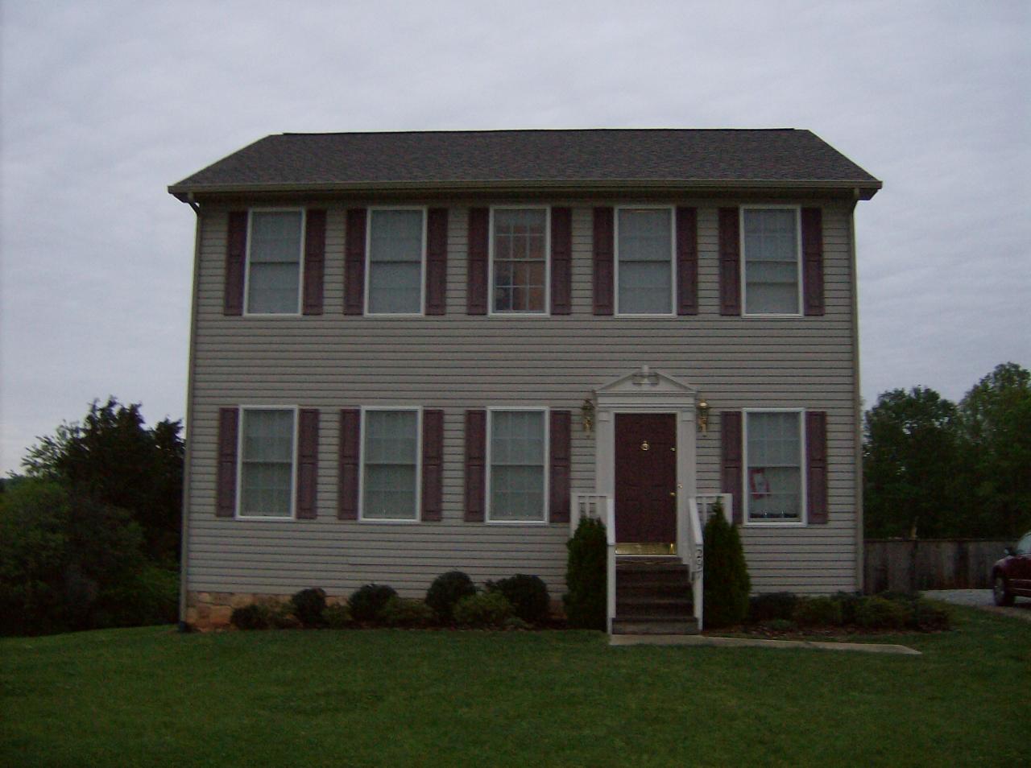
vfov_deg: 39.5
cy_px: 384
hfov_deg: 51.5
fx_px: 1070
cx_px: 516
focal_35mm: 36
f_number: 2.8
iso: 200
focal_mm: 6
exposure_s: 1/60
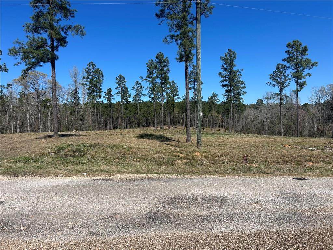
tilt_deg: -1.6
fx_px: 250
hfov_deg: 67.3
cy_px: 125
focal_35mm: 26
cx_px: 166
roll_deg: +2.1
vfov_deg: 53.1
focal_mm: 5.7
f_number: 1.5
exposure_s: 1/5319
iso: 50
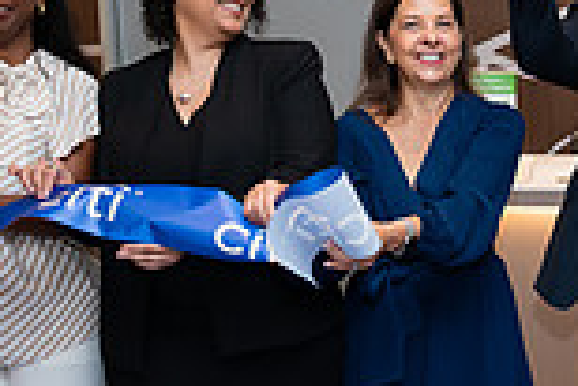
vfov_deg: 14.5
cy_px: 282
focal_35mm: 94
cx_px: 734
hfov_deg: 20.0
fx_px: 1511
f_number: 3.2
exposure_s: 1/160
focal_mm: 24
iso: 400
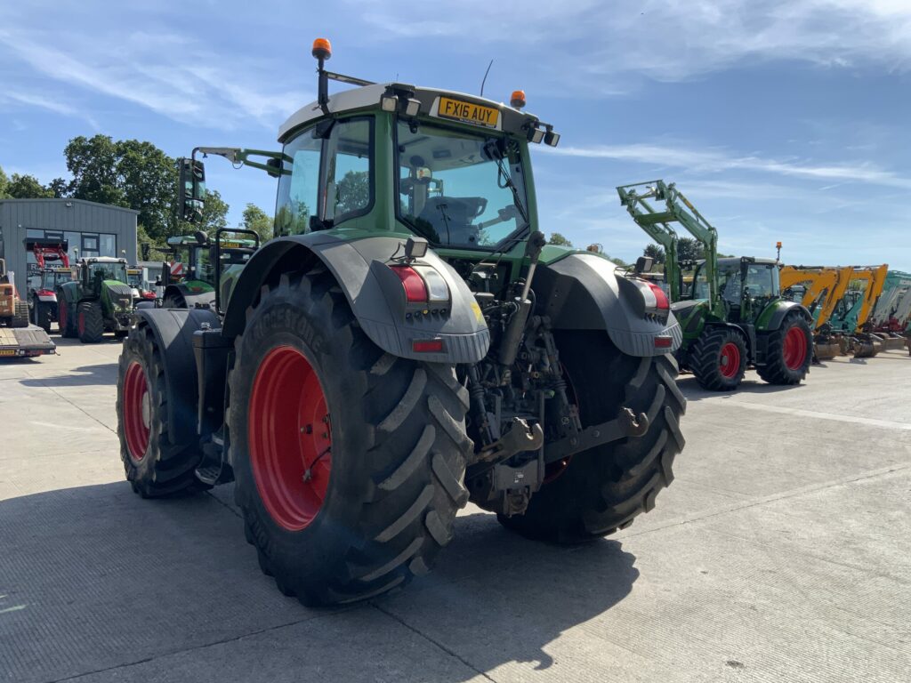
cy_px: 342
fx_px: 763
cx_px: 456
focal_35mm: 29
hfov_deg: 61.7
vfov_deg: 48.2
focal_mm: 3
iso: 16
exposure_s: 1/1848
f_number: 1.8
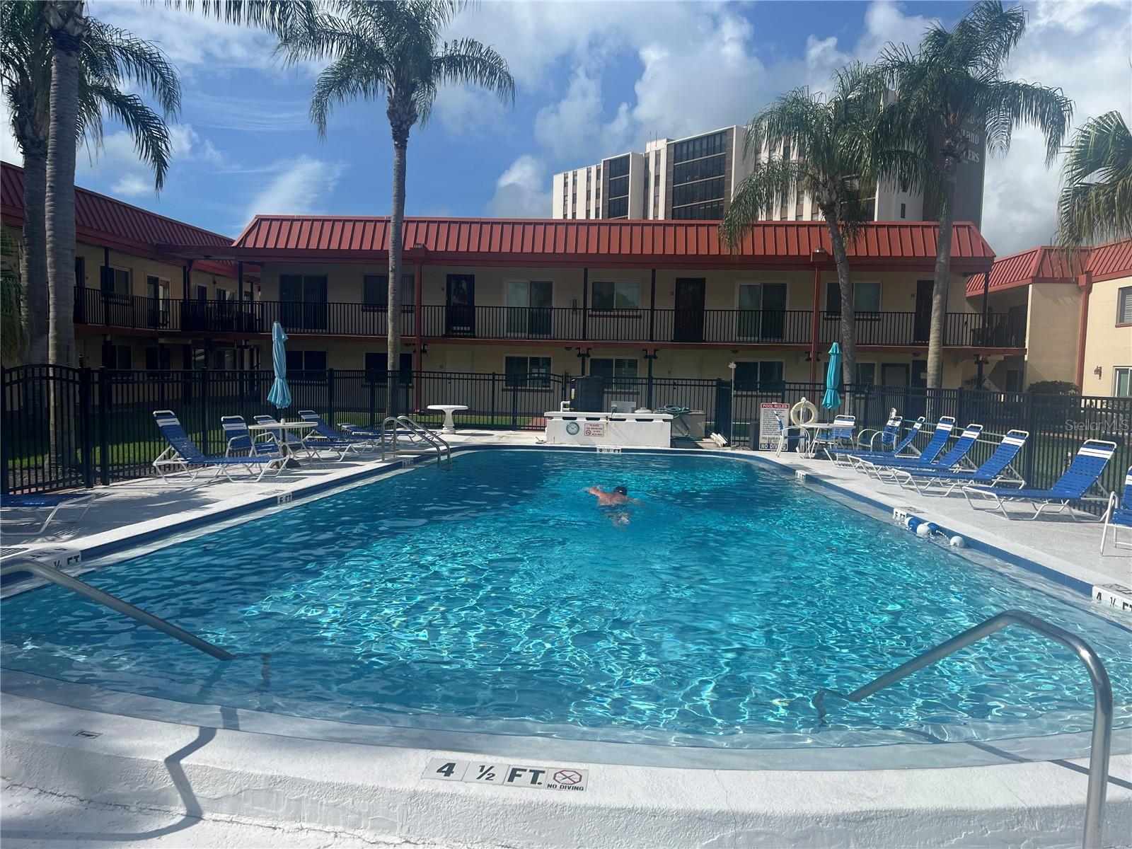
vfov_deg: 53.1
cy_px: 424
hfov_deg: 67.3
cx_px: 566
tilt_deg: -4.2
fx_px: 850
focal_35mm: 26
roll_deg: -1.1
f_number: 1.5
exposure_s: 1/6993
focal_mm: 5.7
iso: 50
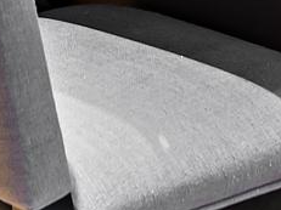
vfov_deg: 6.8
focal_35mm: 196
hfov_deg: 10.0
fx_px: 1590
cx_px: 19
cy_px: -422
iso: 250
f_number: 9
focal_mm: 23
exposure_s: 1/4
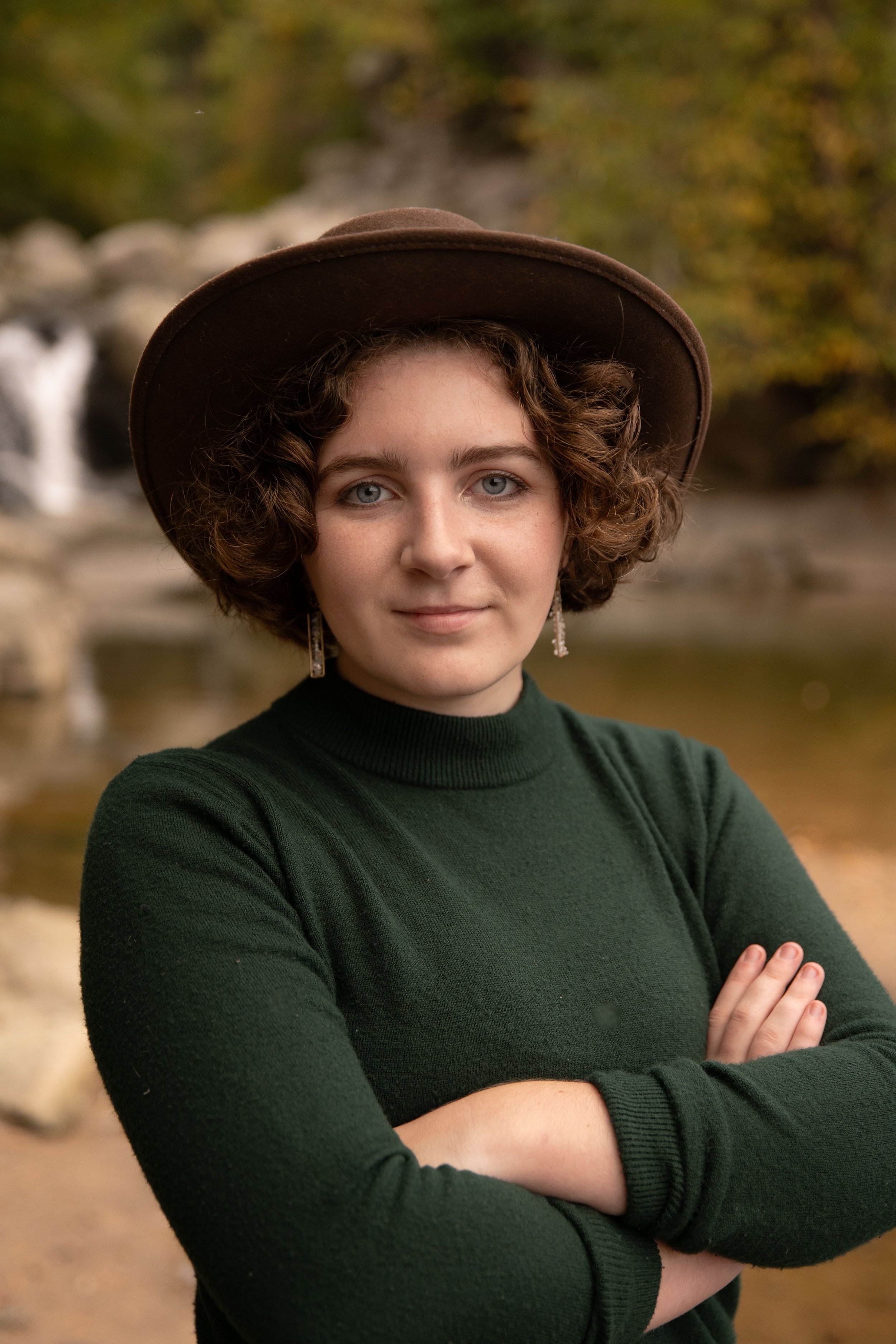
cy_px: 672
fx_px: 2053
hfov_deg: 24.6
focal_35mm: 55
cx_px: 448
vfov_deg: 36.2
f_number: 2.8
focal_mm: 55
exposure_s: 1/320
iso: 400
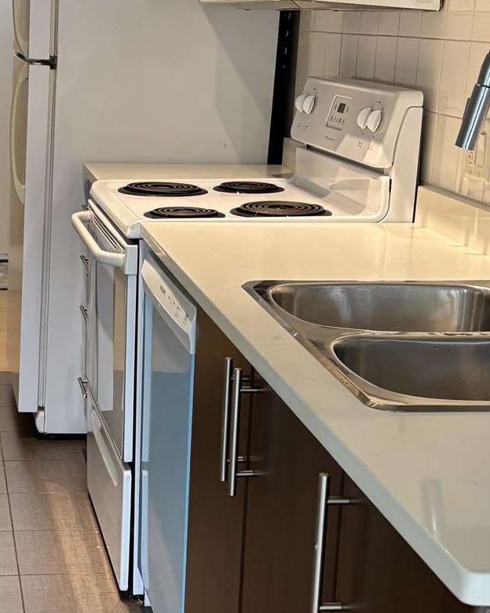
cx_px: 111
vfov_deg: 25.2
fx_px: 1360
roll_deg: -3.2
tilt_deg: -16.6
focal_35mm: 75
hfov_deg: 20.2
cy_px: 420
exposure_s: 1/60
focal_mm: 5.96
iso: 160
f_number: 1.6
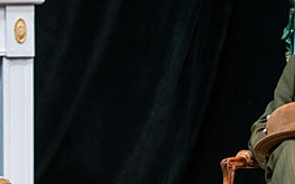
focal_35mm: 249
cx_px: 266
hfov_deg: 8.4
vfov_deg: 5.3
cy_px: 149
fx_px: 2001
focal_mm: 95
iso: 3200
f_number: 3.2
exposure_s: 1/200
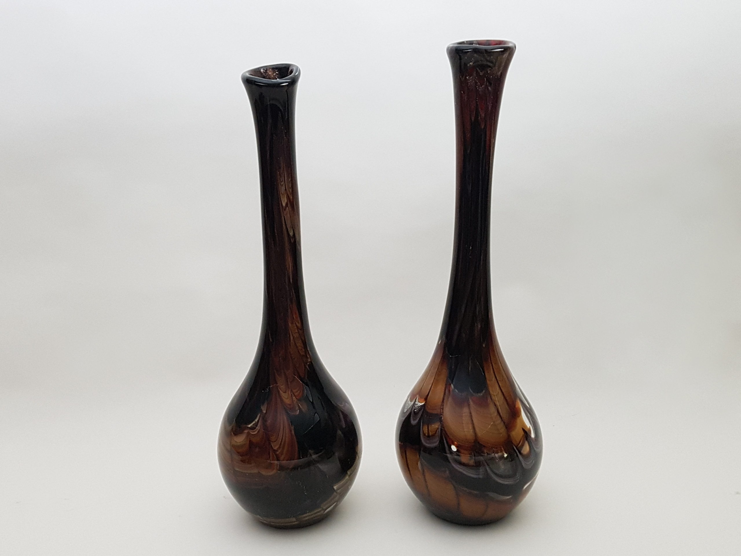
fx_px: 557
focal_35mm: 26
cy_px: 278
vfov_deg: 53.1
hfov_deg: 67.3
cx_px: 370
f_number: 1.7
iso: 250
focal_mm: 4.2
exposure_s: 1/25
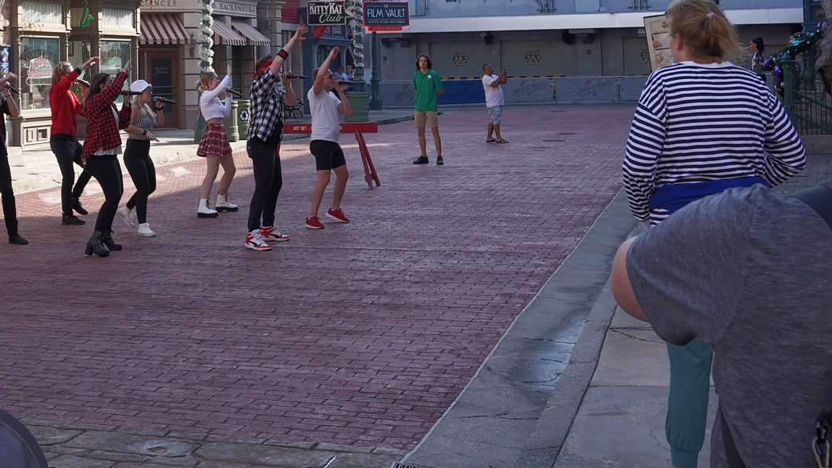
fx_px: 1434
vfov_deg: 18.0
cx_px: 189
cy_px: -24
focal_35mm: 65
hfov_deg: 31.7
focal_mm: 33
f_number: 13
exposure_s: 1/100
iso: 200
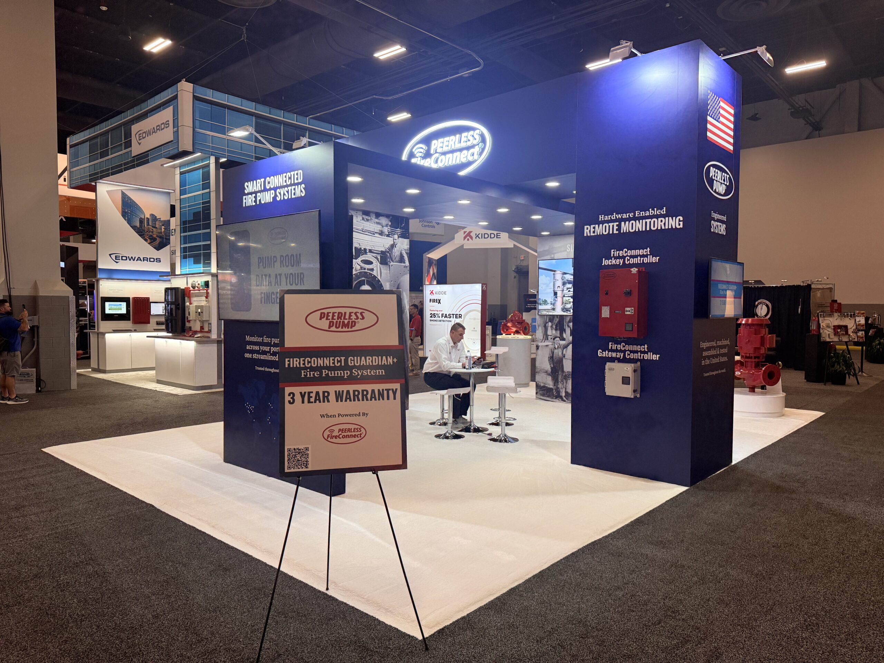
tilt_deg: -1.9
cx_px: 442
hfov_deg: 71.6
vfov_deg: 56.8
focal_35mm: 24
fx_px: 613
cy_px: 332
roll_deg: -0.1
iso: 200
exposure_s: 1/138
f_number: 1.78
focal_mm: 6.76
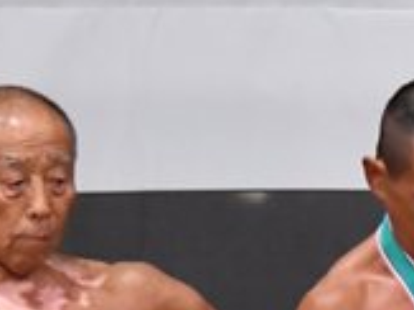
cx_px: 885
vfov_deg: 1.4
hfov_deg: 1.8
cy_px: 602
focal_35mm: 1099
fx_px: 13134
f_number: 5.6
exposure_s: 1/400
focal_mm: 160
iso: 5000
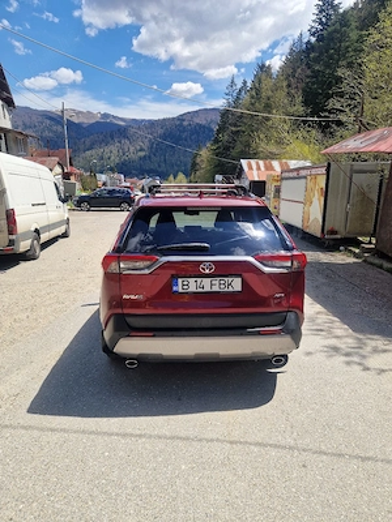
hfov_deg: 58.9
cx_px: 196
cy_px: 261
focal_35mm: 23
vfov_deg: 73.9
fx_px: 347
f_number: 1.8
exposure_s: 1/1429
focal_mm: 5.4
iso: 50
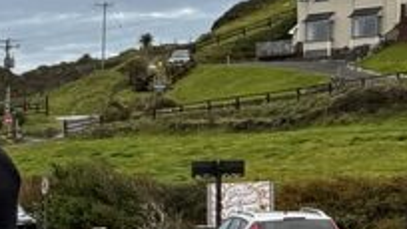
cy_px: 235
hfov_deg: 12.1
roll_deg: +2.2
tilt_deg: +0.1
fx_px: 1663
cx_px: -447
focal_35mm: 154
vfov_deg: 7.9
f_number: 1.78
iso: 80
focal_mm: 6.76
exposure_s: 1/572
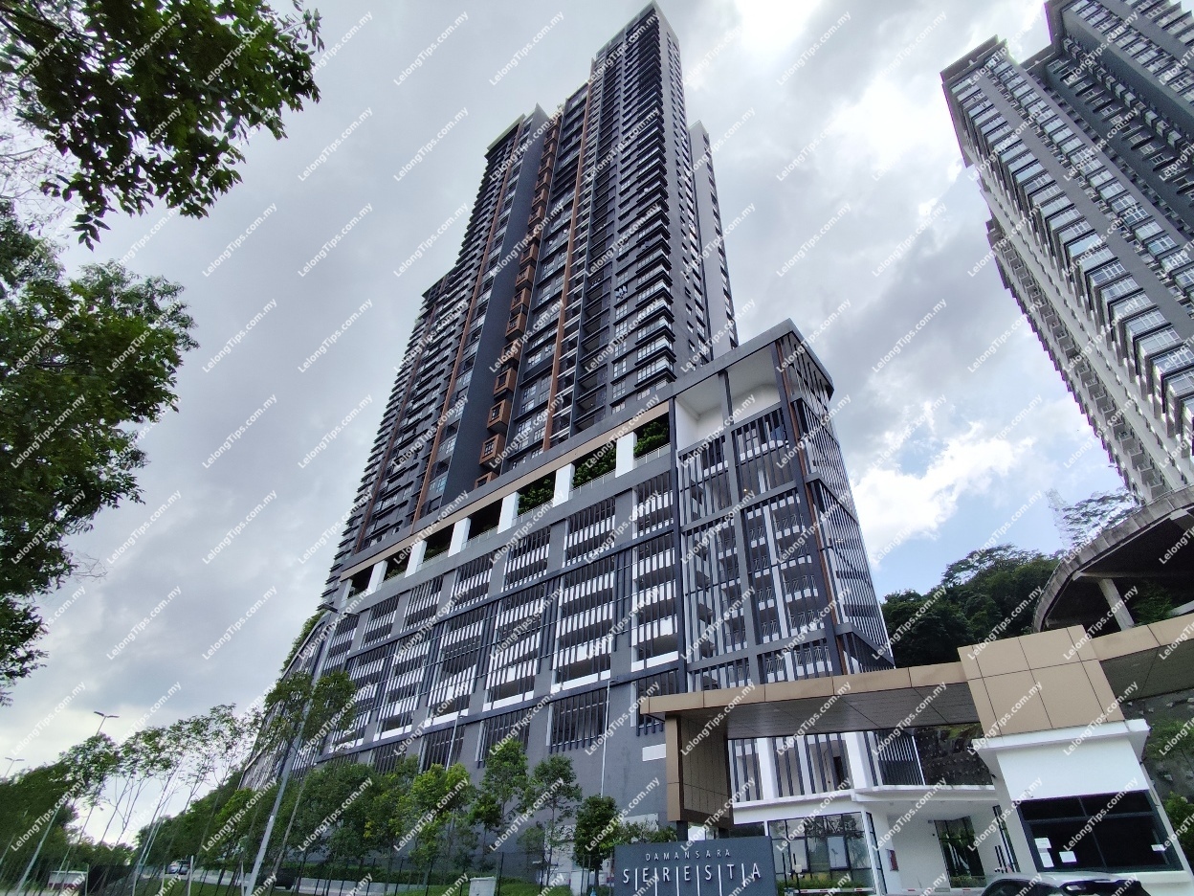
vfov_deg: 78.1
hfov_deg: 94.5
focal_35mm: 16
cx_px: 597
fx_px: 552
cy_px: 448
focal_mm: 1.65
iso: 50
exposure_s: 1/1748
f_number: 2.2
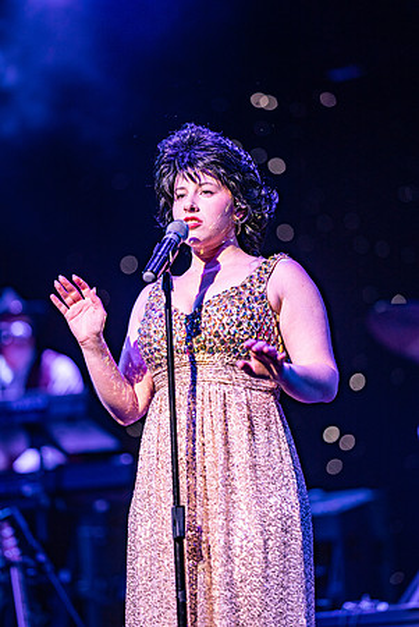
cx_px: 210
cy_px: 314
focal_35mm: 135
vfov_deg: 15.2
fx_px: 2351
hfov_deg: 10.2
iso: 320
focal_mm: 135
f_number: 1.8
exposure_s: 1/320
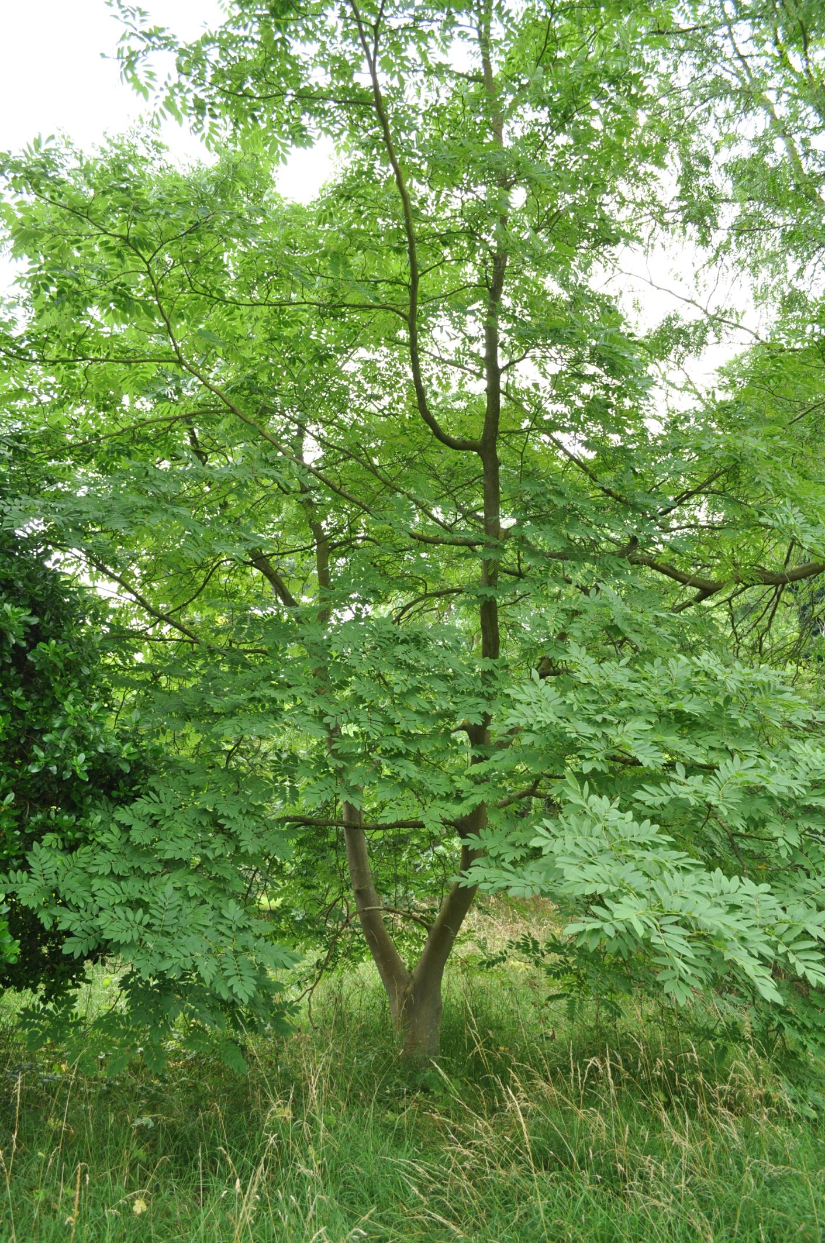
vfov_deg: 67.4
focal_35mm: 27
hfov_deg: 47.8
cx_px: 412
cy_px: 622
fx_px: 931
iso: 200
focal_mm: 18
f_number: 6.3
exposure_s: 1/60
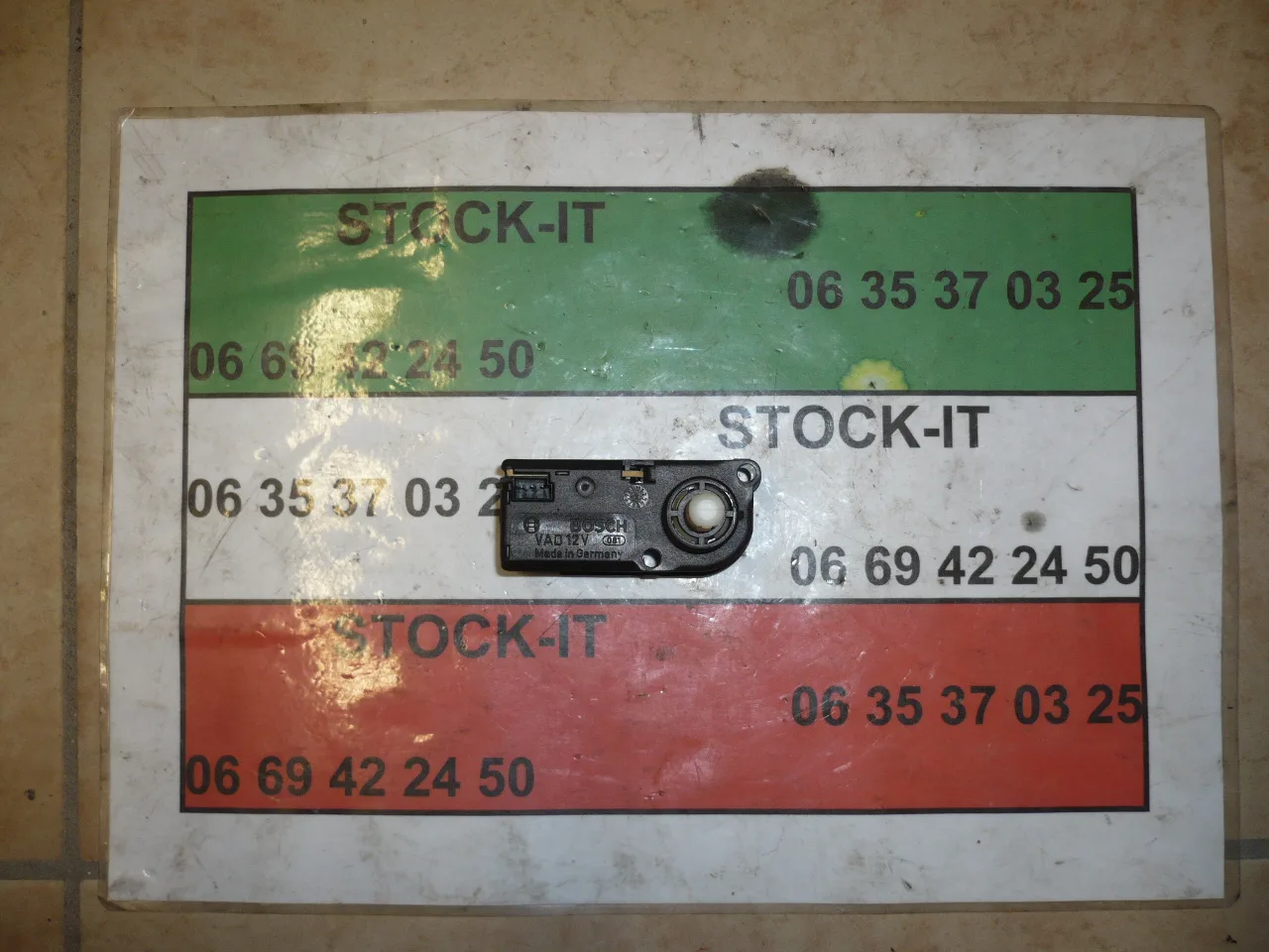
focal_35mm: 35
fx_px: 1283
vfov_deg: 40.7
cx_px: 634
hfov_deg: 52.6
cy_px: 476
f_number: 2.8
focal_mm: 5.8
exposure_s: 1/30
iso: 100
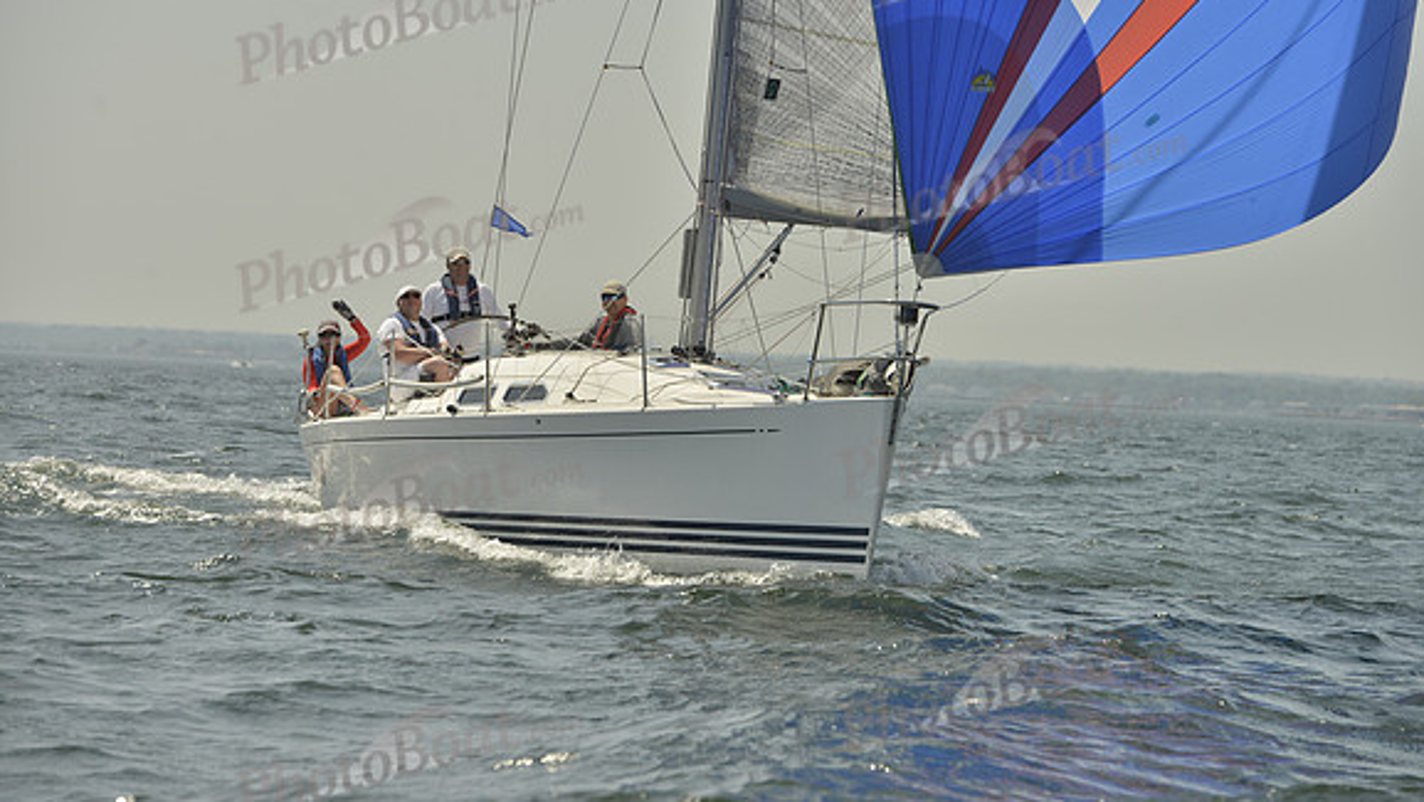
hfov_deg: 12.0
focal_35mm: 179
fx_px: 6761
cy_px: 342
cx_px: 713
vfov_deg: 6.8
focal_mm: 170
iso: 200
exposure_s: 1/1250
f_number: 8
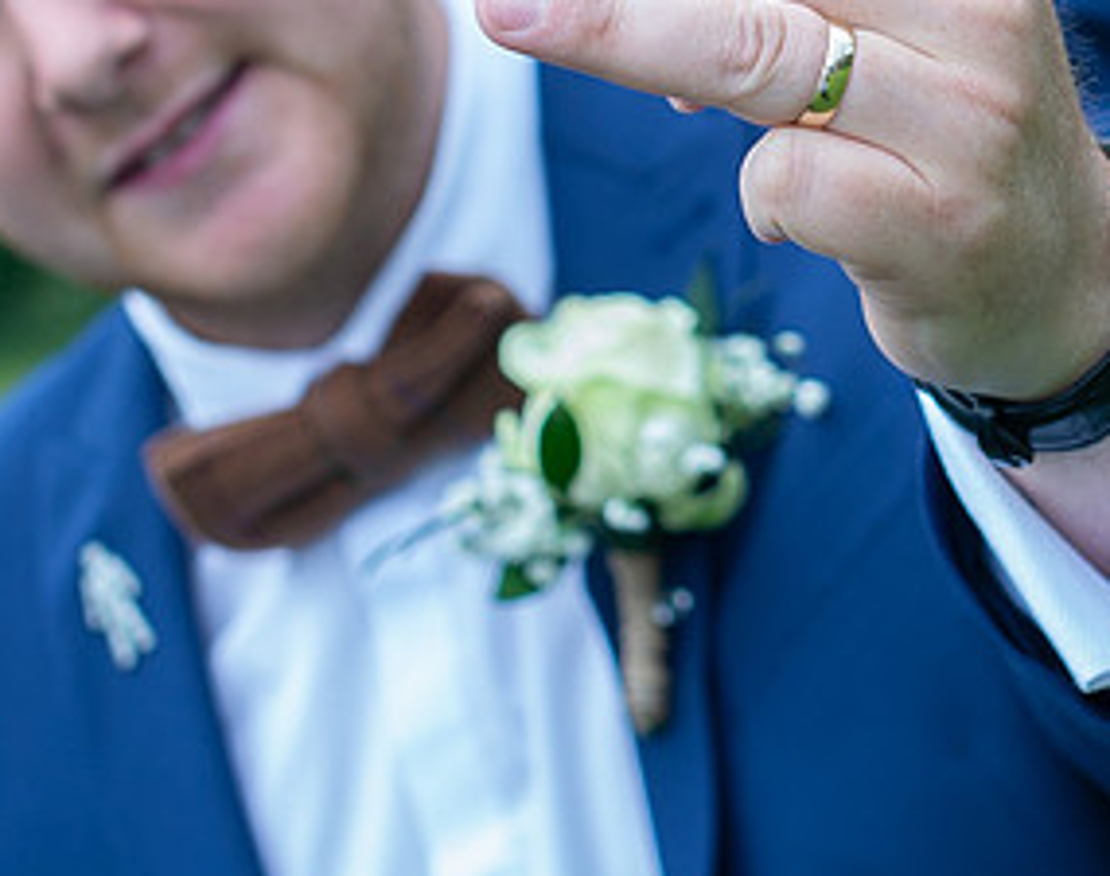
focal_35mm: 164
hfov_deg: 11.8
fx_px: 5360
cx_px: 833
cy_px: 146
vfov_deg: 9.3
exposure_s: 1/400
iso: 100
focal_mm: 35
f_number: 3.2
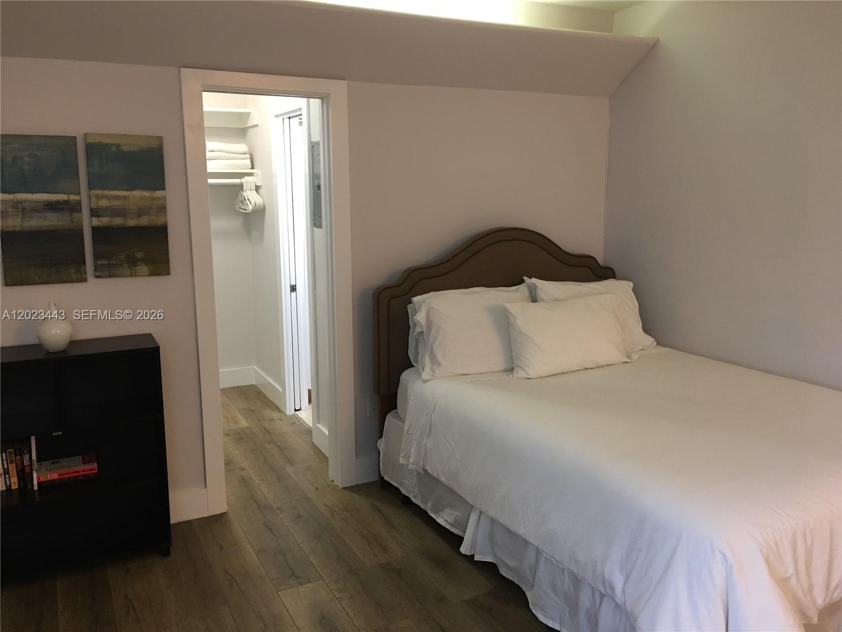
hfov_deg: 61.7
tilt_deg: -10.0
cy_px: 316
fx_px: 705
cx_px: 421
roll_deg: +0.4
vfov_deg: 48.2
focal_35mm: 29
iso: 50
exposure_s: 1/15
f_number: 2.2
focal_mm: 4.15
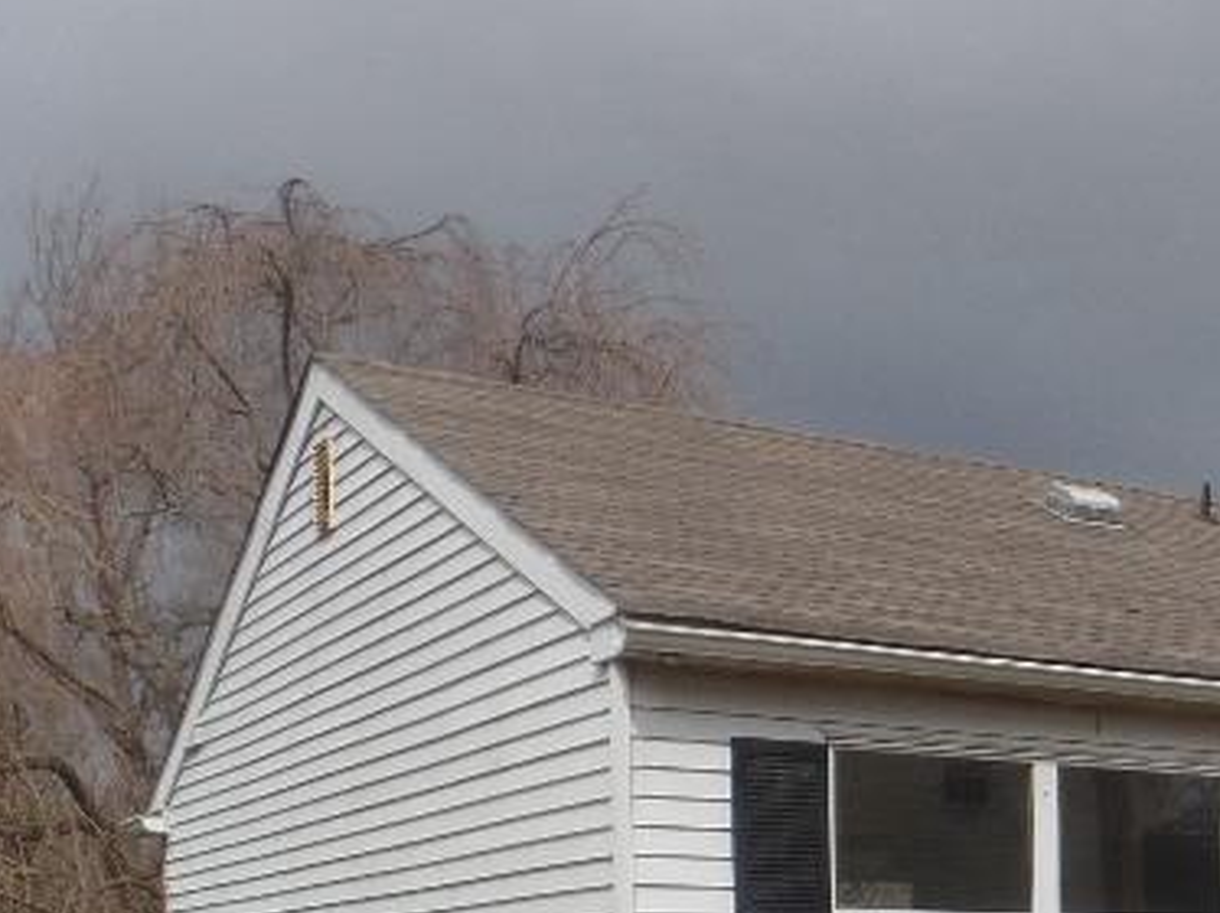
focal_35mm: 63
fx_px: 2219
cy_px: 1043
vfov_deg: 21.8
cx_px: 1540
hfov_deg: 26.6
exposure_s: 1/1500
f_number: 3.2
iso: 80
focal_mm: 4.1
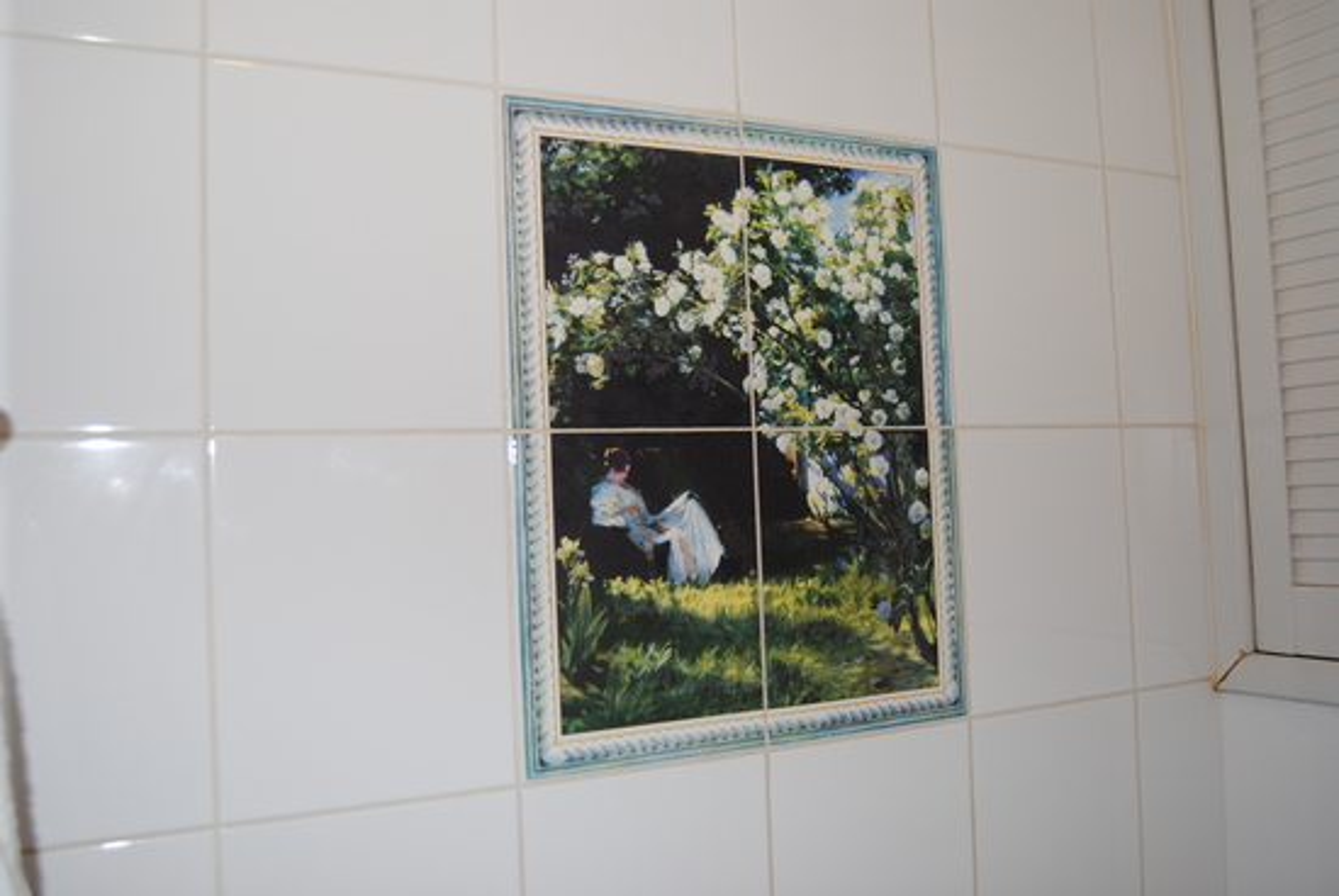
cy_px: 448
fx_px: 1117
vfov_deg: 43.7
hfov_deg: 61.9
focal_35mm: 30
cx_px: 670
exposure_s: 1/60
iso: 200
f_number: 3.5
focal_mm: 20
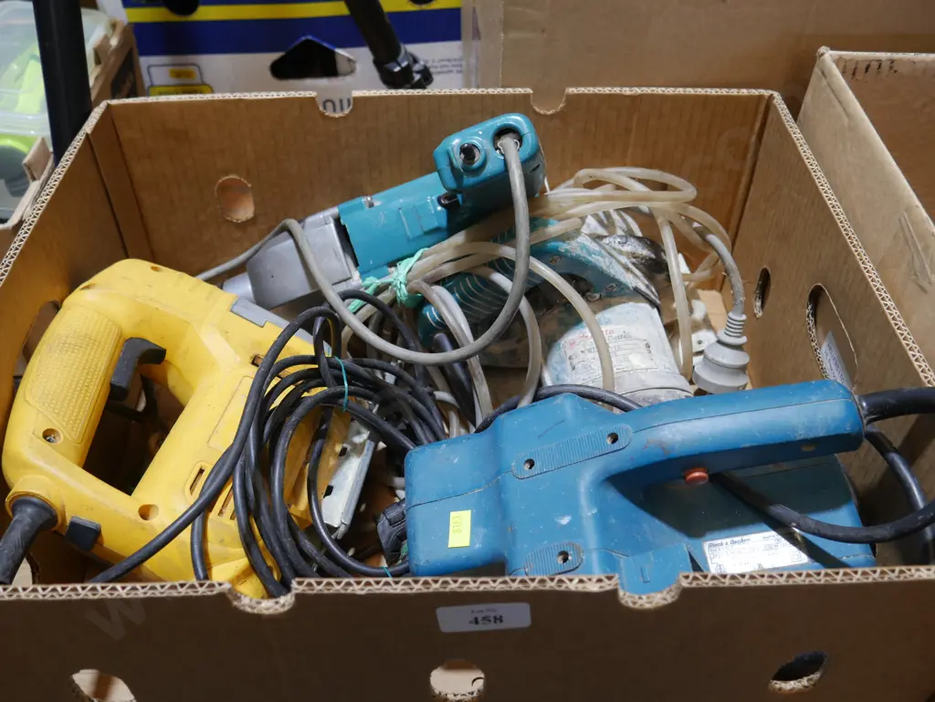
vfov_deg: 44.2
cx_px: 468
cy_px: 351
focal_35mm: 32
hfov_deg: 56.8
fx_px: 865
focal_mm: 16
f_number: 3.6
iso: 320
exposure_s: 1/60
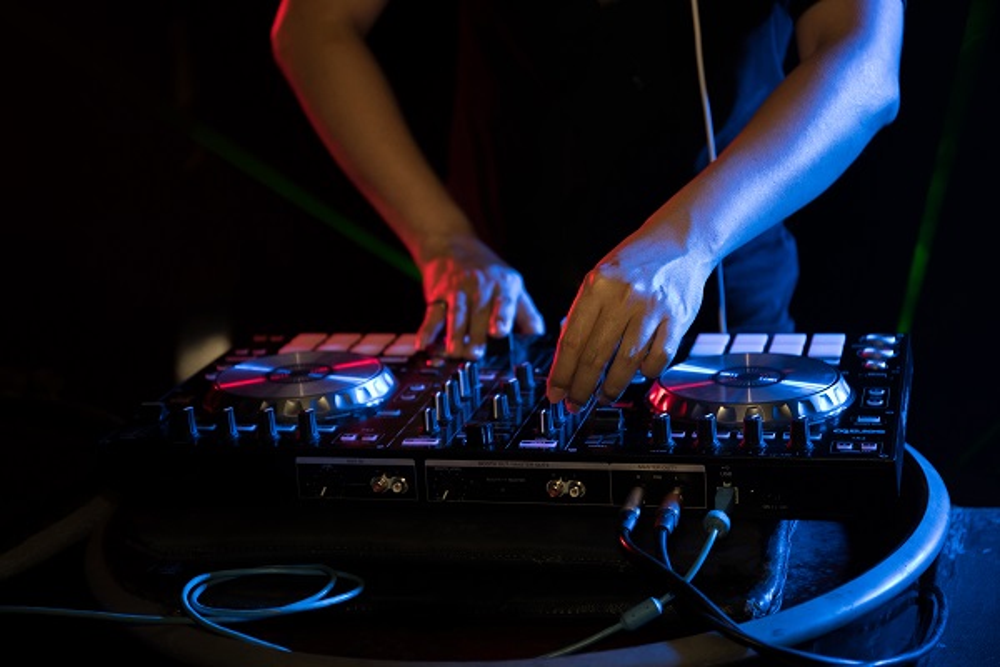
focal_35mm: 70
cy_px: 334
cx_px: 500
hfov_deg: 28.8
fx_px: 1944
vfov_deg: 19.5
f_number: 4
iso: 800
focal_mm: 70
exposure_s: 1/250
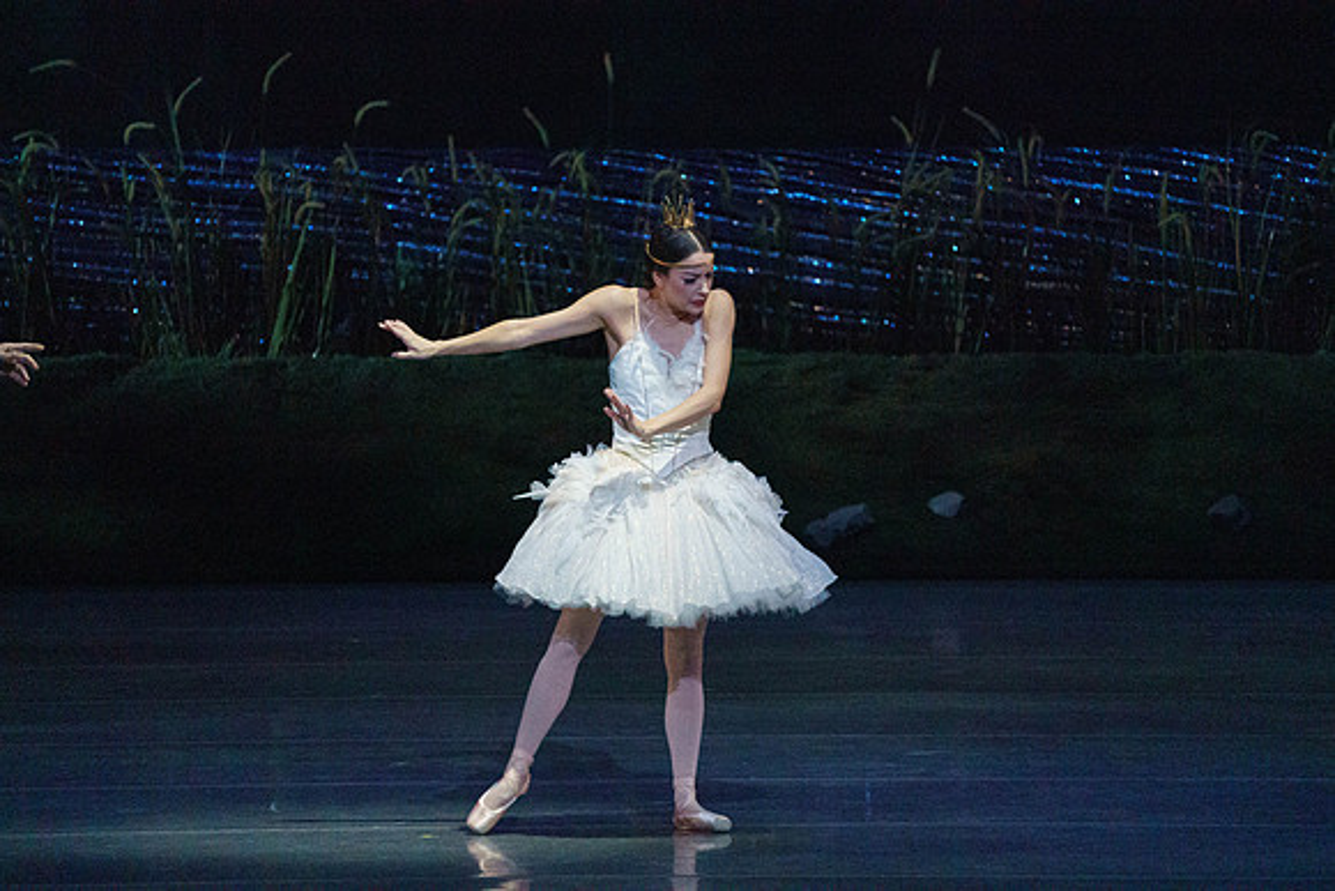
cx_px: 668
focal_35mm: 388
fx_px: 14391
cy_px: 446
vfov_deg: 3.5
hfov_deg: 5.3
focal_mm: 388
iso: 8000
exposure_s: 1/320
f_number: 5.6
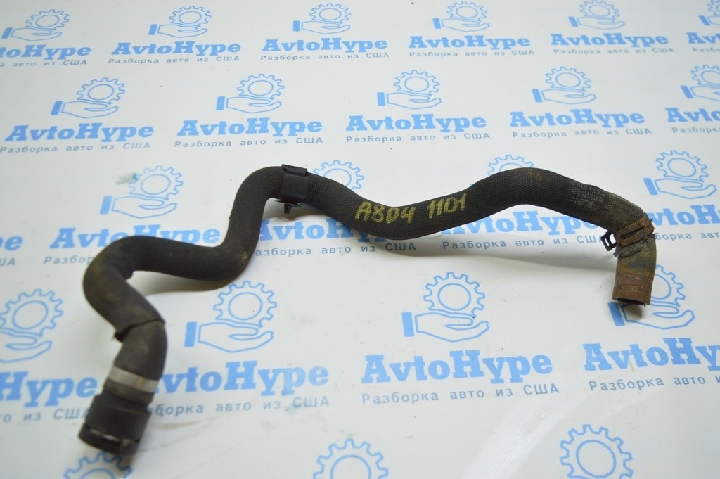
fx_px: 659
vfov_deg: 39.9
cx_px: 360
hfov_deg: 57.3
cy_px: 240
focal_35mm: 33
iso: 400
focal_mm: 22
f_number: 3.8
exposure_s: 1/60
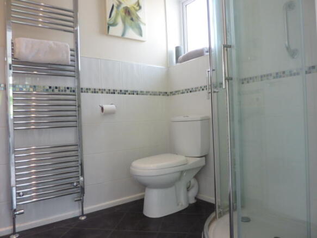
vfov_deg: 54.9
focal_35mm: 25
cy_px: 119
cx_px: 158
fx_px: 229
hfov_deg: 69.4
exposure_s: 1/30
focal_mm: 4.1
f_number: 3.3
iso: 125
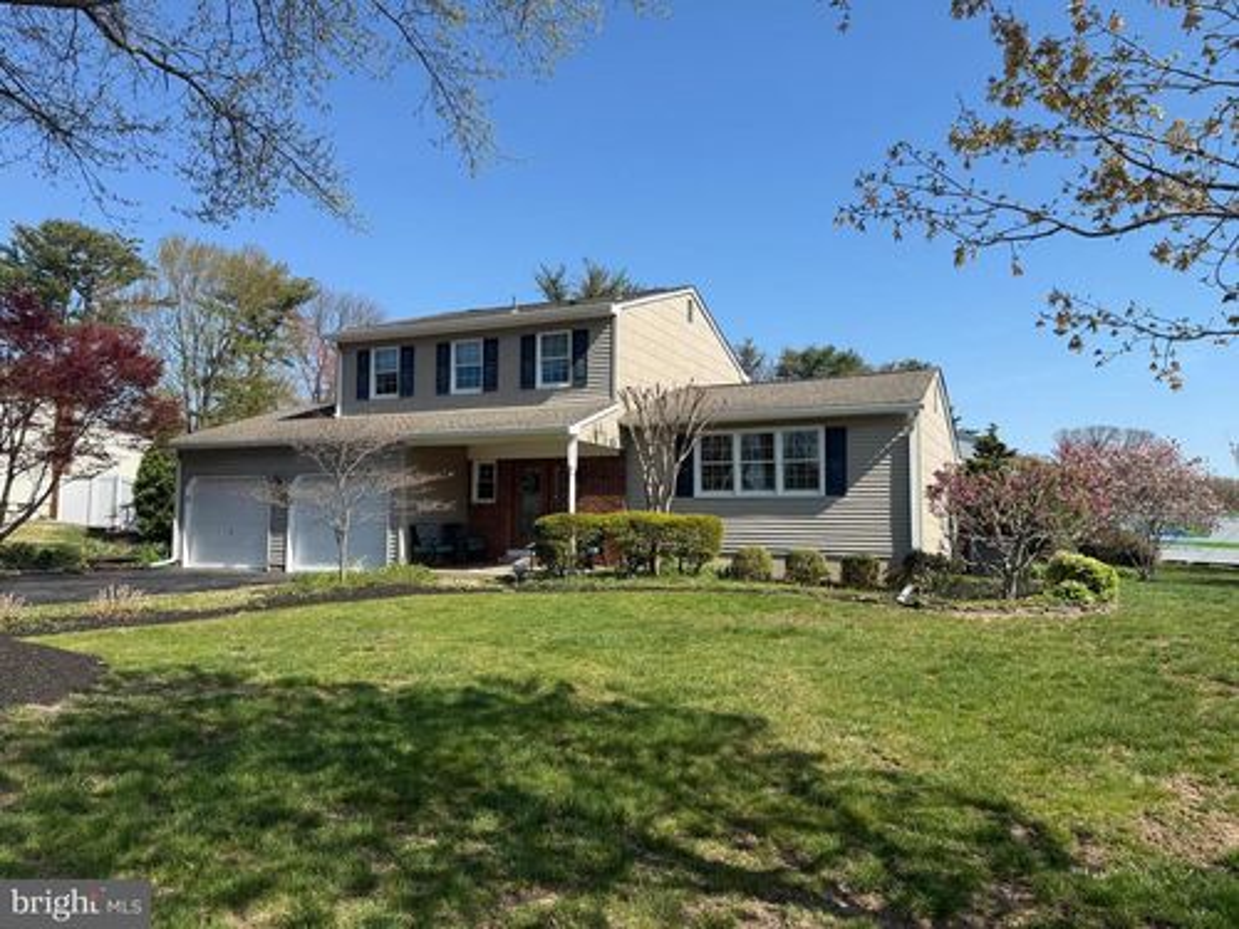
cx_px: 620
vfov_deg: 56.8
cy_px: 464
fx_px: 859
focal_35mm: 24
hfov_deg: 71.6
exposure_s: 1/3759
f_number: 1.78
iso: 80
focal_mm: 6.76
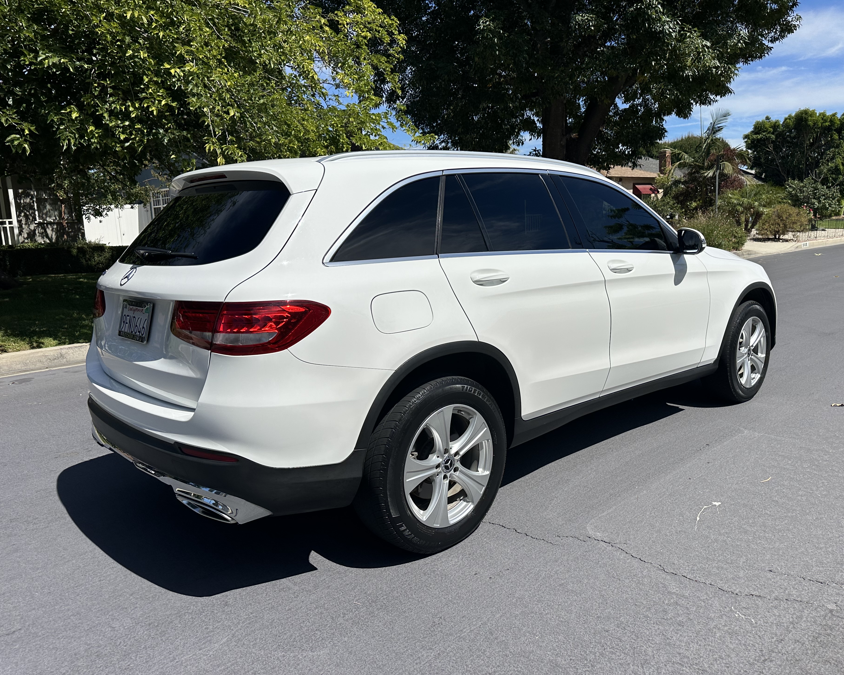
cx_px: 465
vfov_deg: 54.9
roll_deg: +2.4
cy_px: 324
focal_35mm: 26
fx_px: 649
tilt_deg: -9.0
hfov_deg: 65.9
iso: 80
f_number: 1.78
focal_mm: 6.86
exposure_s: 1/10753
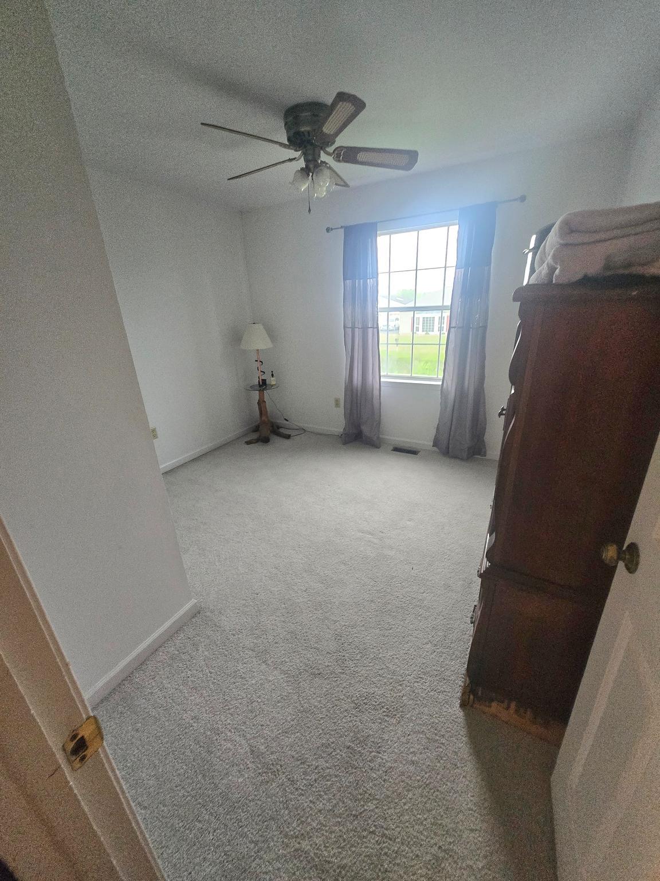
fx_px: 330
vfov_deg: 106.2
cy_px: 440
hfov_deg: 89.9
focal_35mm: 13
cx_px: 330
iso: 320
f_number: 2.2
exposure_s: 1/60.2
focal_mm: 1.7
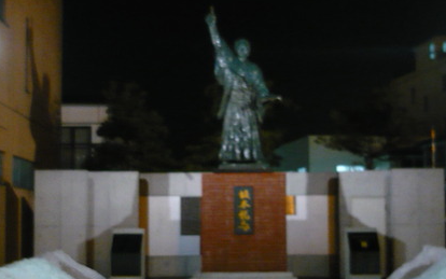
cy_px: 147
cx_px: 223
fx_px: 863
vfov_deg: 18.4
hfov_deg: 29.0
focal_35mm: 71
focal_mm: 6.8
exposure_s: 1/8
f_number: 3
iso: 400
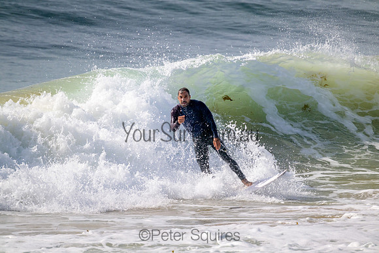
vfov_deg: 1.7
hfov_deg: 2.6
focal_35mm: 800
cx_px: 190
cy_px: 126
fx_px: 8424
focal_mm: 800
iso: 500
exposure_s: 1/2000
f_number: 11
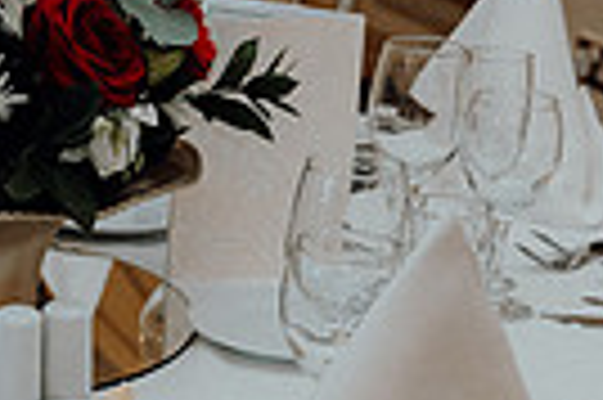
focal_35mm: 139
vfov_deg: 9.8
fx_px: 2325
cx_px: -68
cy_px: 263
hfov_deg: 14.4
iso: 2500
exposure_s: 1/200
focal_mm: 32
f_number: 3.5
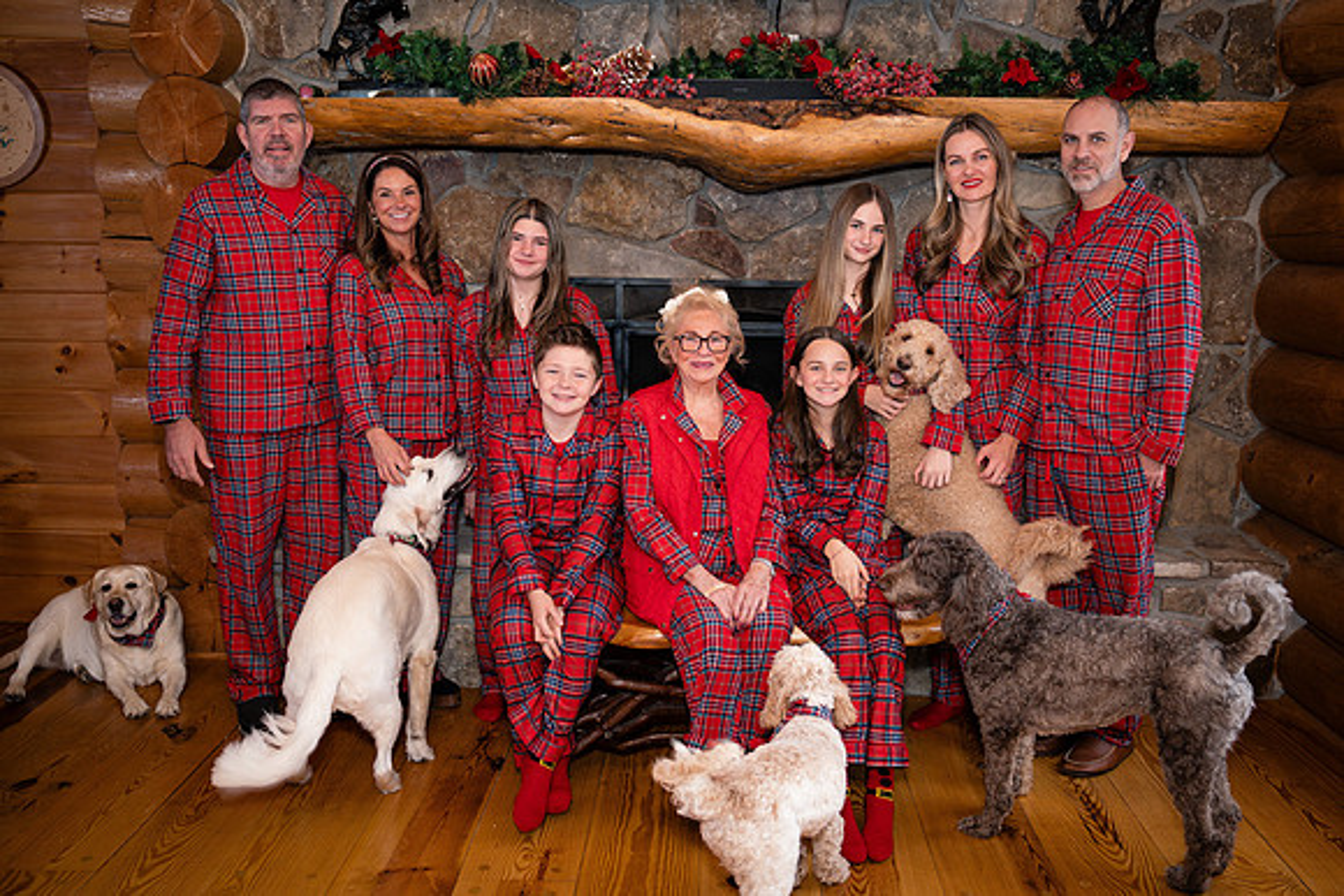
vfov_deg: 40.1
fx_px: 1229
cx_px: 685
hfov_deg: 57.3
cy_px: 425
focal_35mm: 33
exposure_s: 1/160
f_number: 2.8
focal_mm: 31
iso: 1000
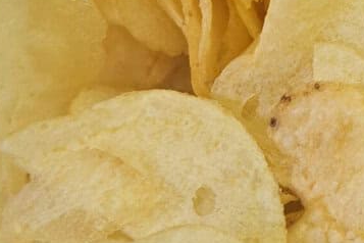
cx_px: 451
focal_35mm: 112
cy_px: 2
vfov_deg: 12.1
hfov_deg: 17.3
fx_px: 1132
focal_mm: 5.2
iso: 80
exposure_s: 1/50
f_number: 1.8
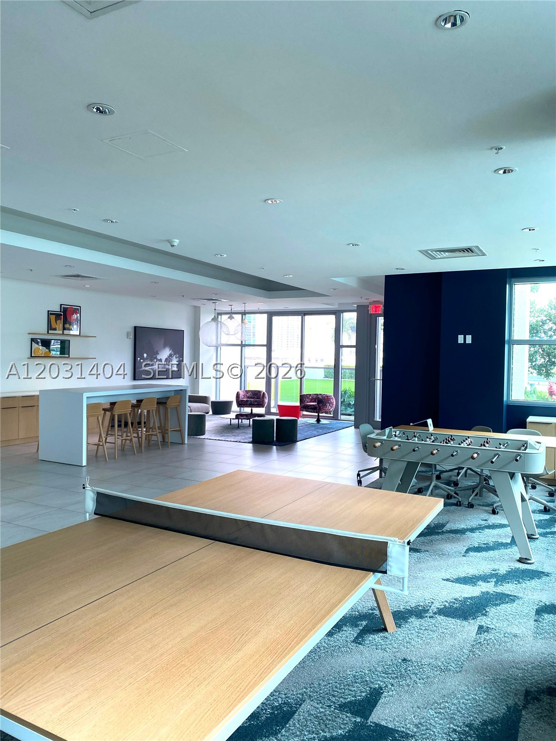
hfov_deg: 53.1
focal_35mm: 26
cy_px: 370
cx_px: 278
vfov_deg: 67.3
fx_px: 557
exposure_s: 1/120
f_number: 1.8
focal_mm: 4.25
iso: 100
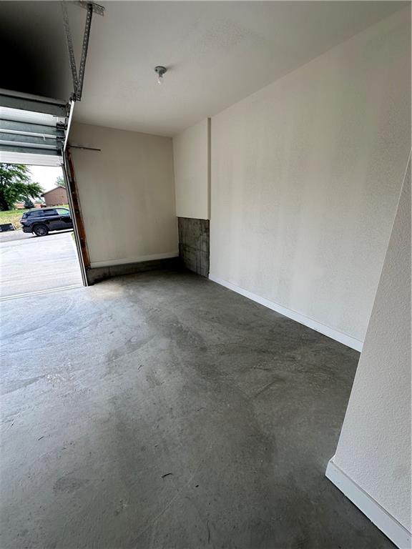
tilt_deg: -17.8
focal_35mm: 14
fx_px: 222
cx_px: 206
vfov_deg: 102.1
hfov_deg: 85.7
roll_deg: +0.4
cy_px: 274
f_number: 2.2
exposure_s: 1/233
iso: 40
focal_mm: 2.22
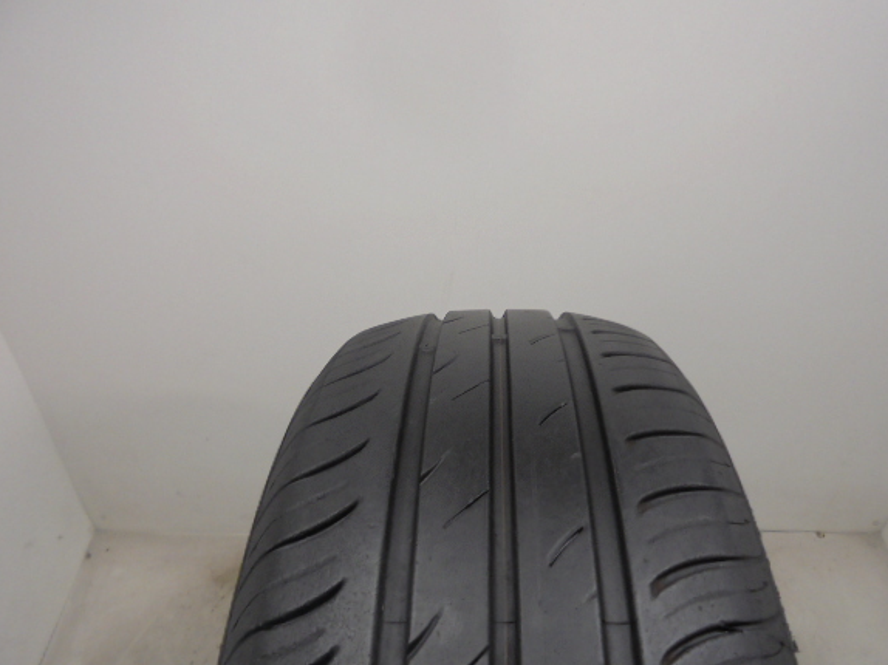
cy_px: 356
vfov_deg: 48.2
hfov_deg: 61.7
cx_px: 459
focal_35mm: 29
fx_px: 744
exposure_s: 1/30
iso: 100
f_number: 3.5
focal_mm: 4.6
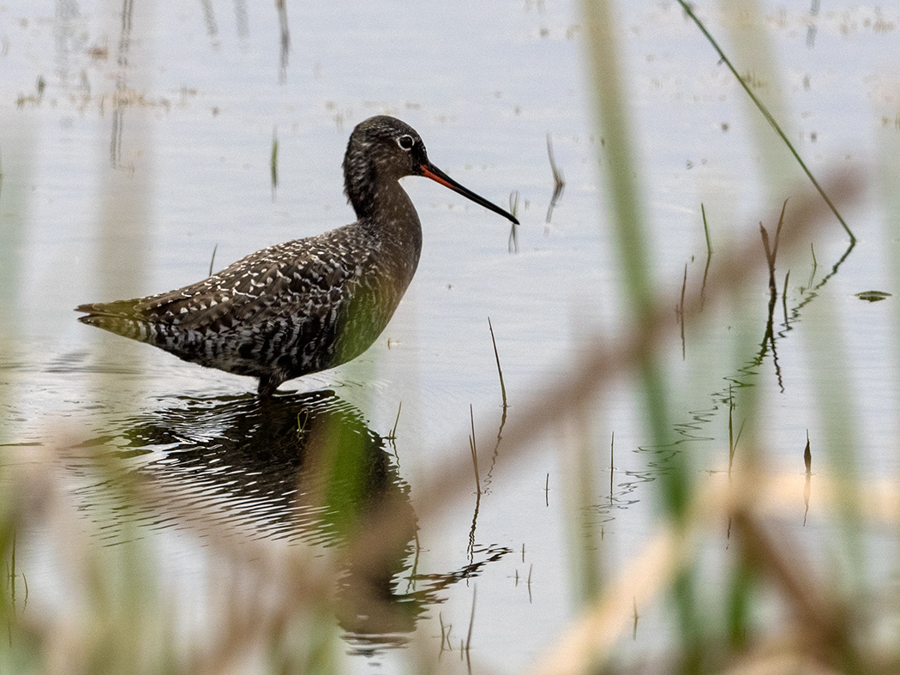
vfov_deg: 2.5
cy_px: 338
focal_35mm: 601
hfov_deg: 3.3
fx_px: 15622
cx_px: 450
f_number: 7.1
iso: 400
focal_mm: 300
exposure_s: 1/1600
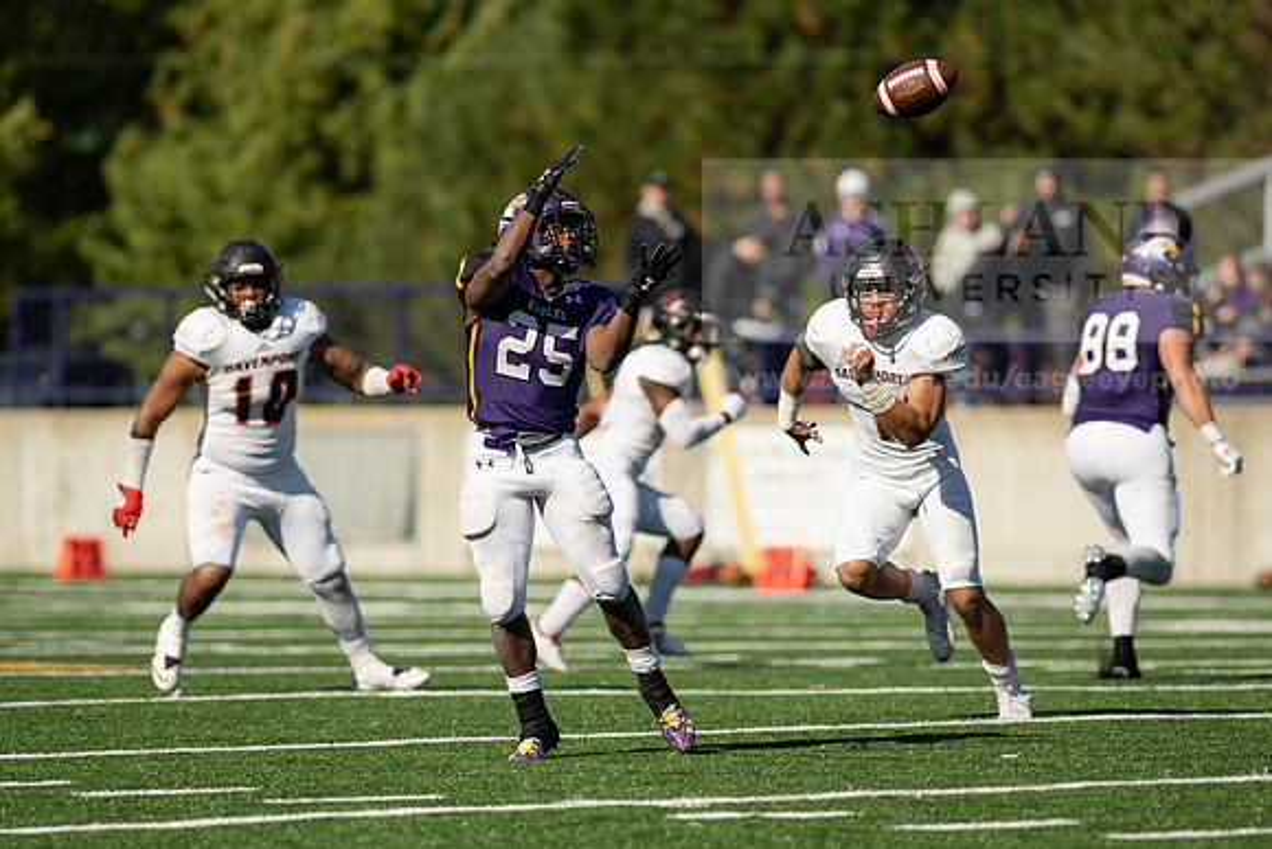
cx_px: 580
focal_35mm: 369
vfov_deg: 3.7
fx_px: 13052
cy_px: 446
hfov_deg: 5.6
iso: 125
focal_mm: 300
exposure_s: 1/2000
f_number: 3.5
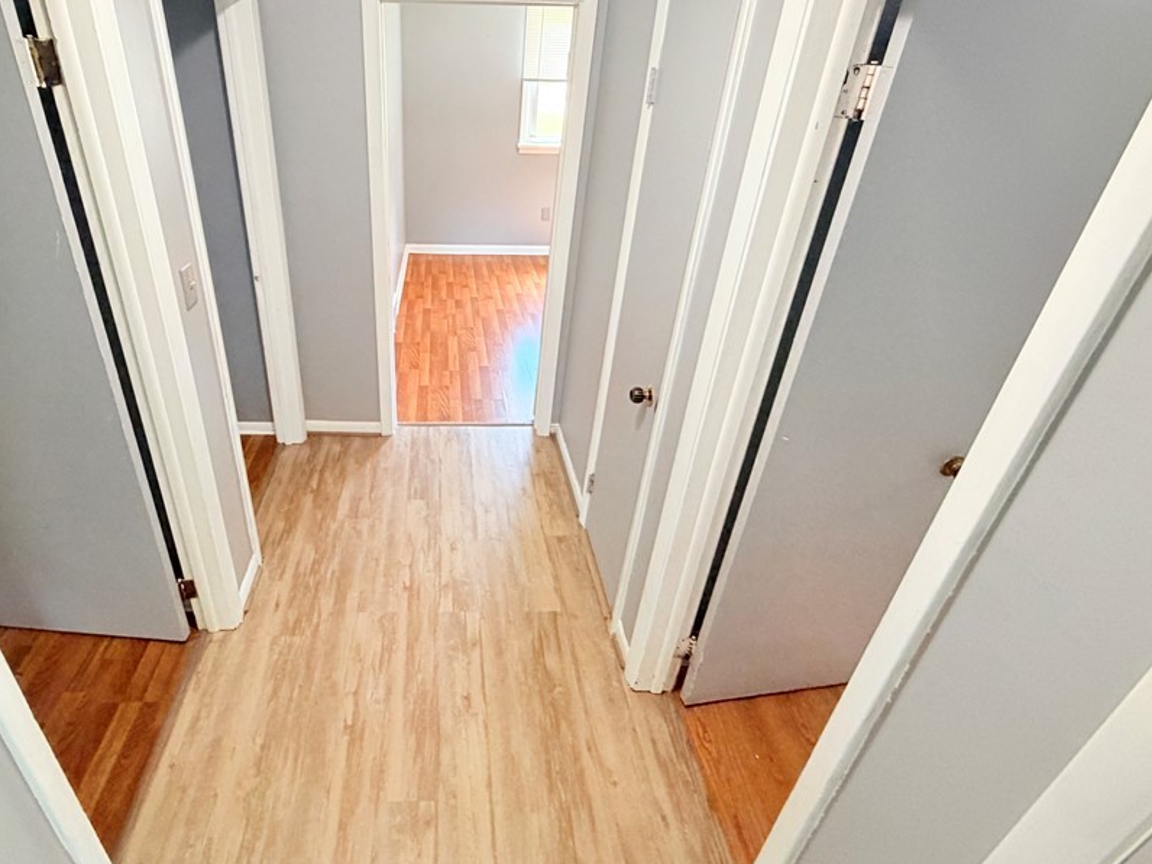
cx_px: 457
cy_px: 359
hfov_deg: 86.6
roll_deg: -0.7
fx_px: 599
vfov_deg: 71.1
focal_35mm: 18
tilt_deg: -28.1
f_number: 2.2
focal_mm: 2.22
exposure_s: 1/60
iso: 320
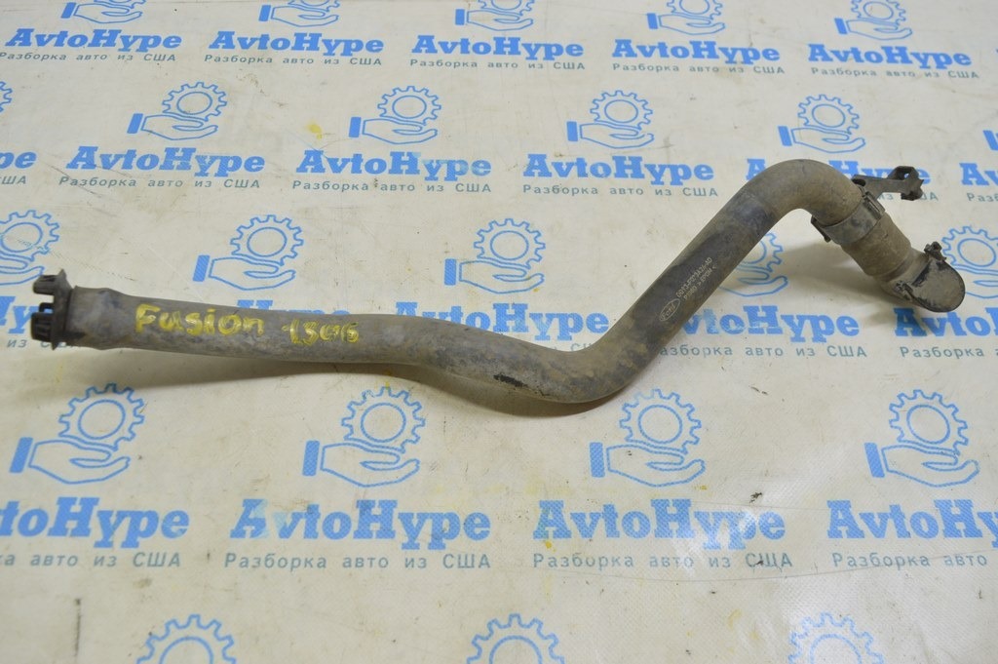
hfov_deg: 59.5
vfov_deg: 41.6
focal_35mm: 32
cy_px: 332
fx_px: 873
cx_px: 499
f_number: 5.6
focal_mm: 21
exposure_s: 1/25
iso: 400
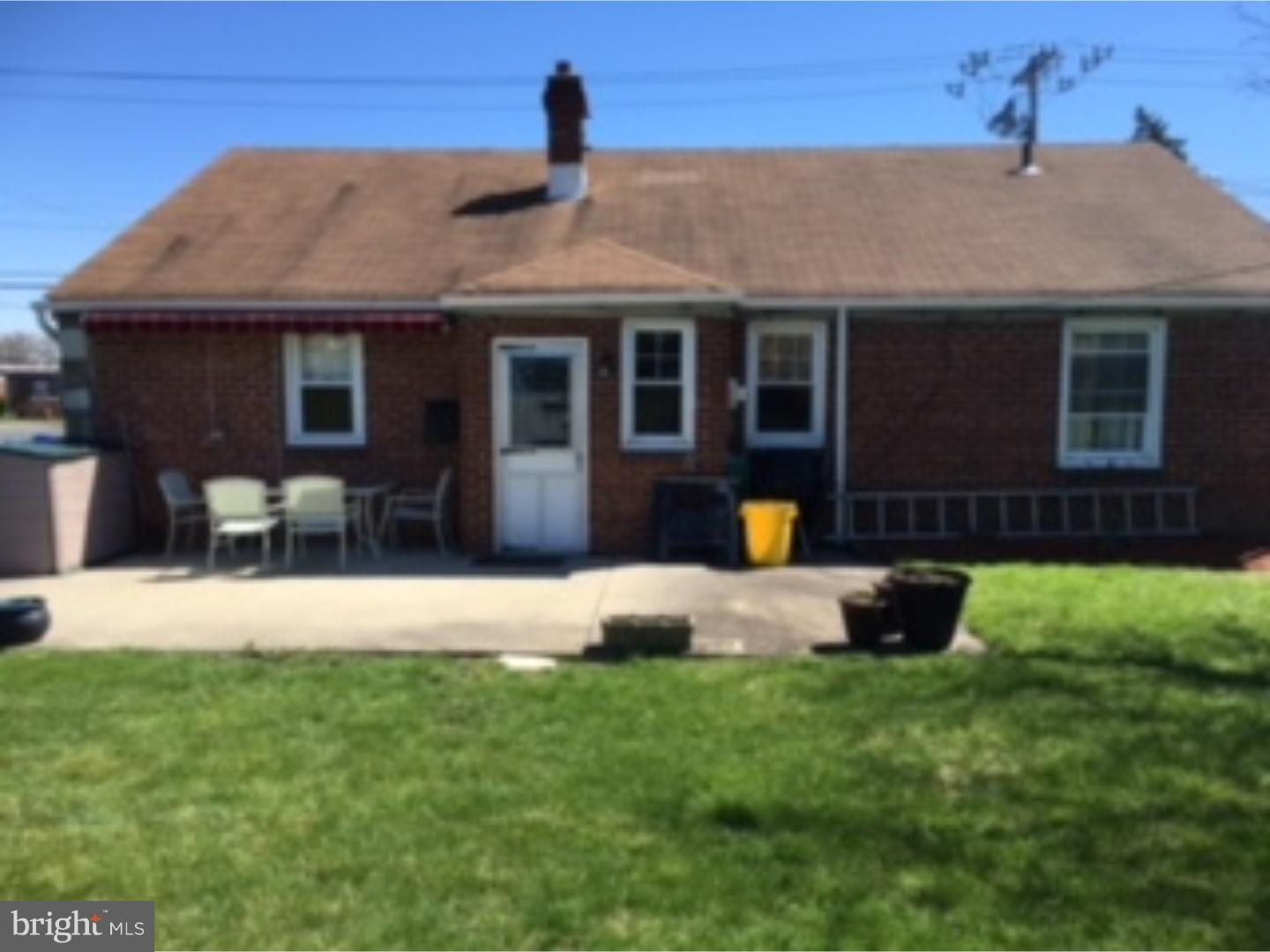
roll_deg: -0.6
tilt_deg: -5.1
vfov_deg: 48.2
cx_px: 635
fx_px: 1064
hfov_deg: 61.7
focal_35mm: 29
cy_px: 476
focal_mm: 4.15
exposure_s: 1/1054
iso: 25
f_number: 2.2
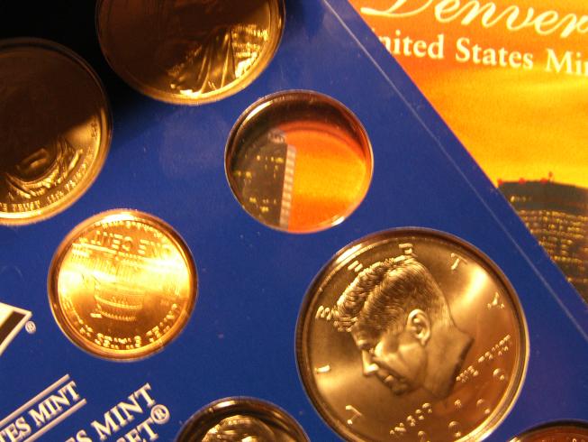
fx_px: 1019
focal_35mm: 60
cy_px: 221
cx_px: 294
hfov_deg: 32.2
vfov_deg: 24.4
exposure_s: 1/15
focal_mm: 15.5
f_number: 7.1
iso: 200
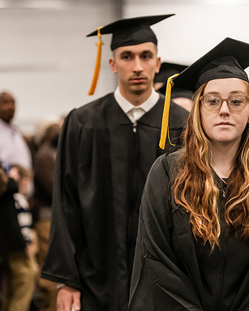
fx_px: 1438
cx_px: 218
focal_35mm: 156
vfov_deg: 12.4
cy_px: 155
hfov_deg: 9.9
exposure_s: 1/200
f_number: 3.2
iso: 2000
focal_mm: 110
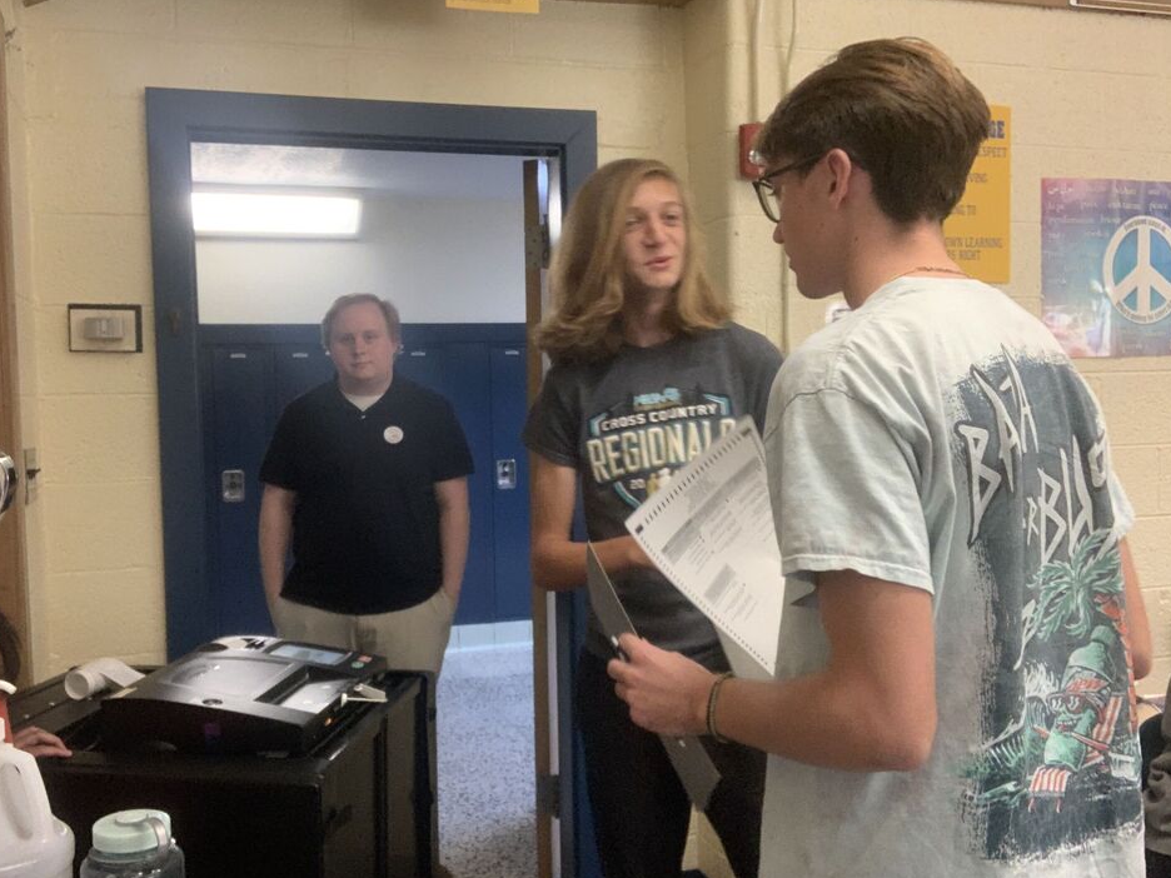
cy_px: 453
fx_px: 1184
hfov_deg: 52.6
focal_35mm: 35
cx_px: 545
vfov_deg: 40.7
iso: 320
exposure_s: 1/59
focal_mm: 2.87
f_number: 2.2
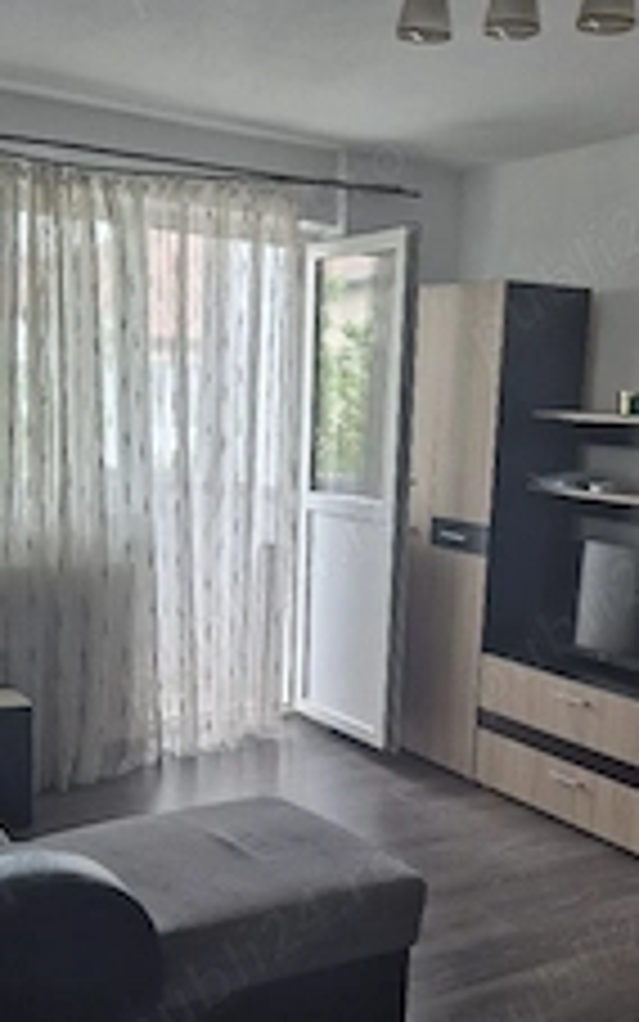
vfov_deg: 45.7
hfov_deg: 29.9
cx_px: 351
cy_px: 653
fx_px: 1197
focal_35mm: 43
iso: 80
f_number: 1.8
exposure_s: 1/100
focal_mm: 5.4
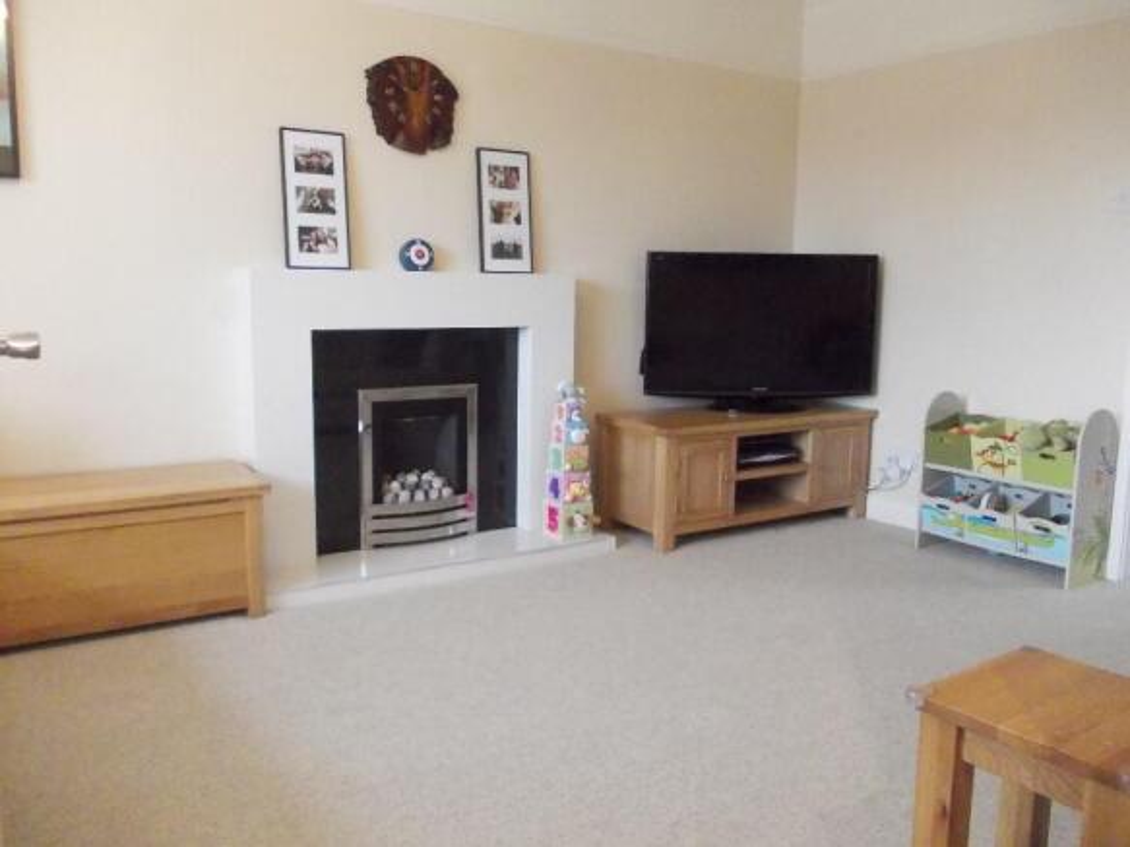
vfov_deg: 49.7
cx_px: 565
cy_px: 424
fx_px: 914
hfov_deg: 63.5
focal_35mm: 28
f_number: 2.7
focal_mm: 4
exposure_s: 1/60
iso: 800
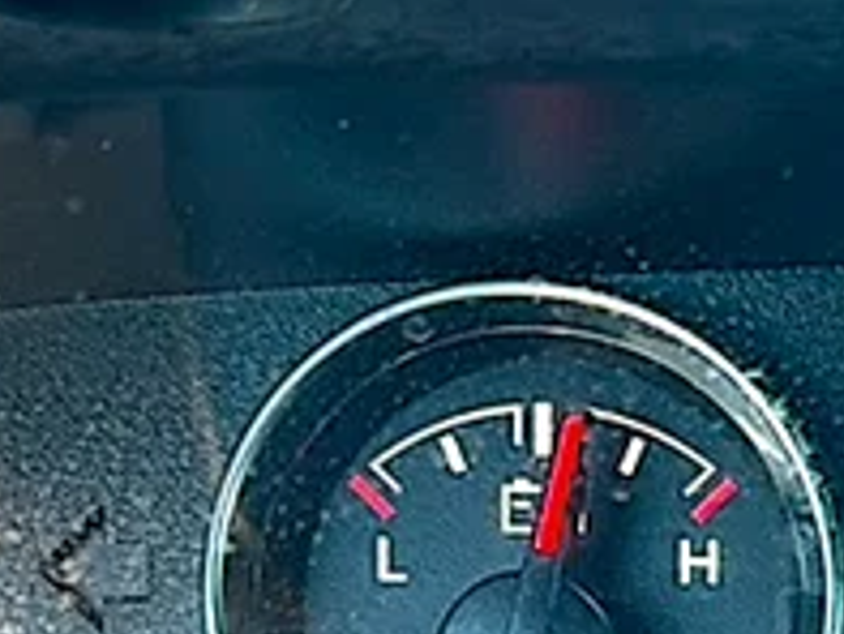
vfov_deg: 10.9
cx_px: 1264
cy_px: 1086
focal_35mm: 128
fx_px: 3123
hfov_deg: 14.4
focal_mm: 6.86
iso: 100
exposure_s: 1/84
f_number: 1.78
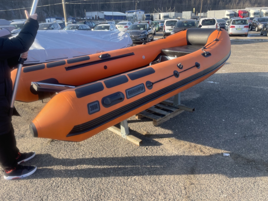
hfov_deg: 67.3
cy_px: 100
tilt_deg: -17.3
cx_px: 134
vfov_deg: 53.1
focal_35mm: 26
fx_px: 201
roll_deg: -0.9
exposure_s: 1/640
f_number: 1.6
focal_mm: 4.2
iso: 32
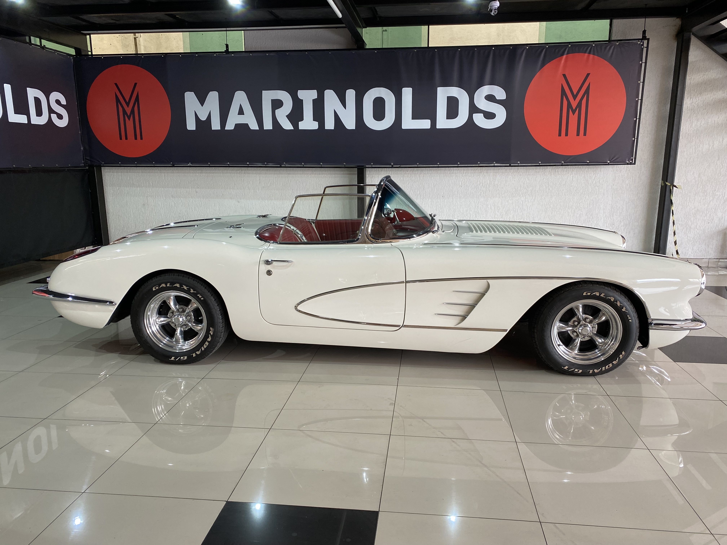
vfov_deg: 53.1
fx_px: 546
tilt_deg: -12.7
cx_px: 364
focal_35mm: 26
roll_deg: -0.2
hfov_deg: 67.3
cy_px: 272
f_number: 1.8
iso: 100
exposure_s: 1/121
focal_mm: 4.25
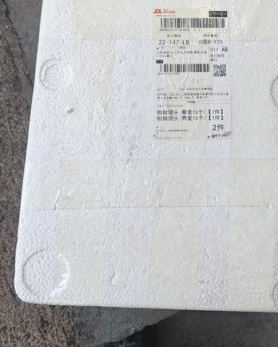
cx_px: 185
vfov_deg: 51.9
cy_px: 117
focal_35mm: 34
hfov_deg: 42.8
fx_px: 350
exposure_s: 1/100
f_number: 1.9
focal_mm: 6.67
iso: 50
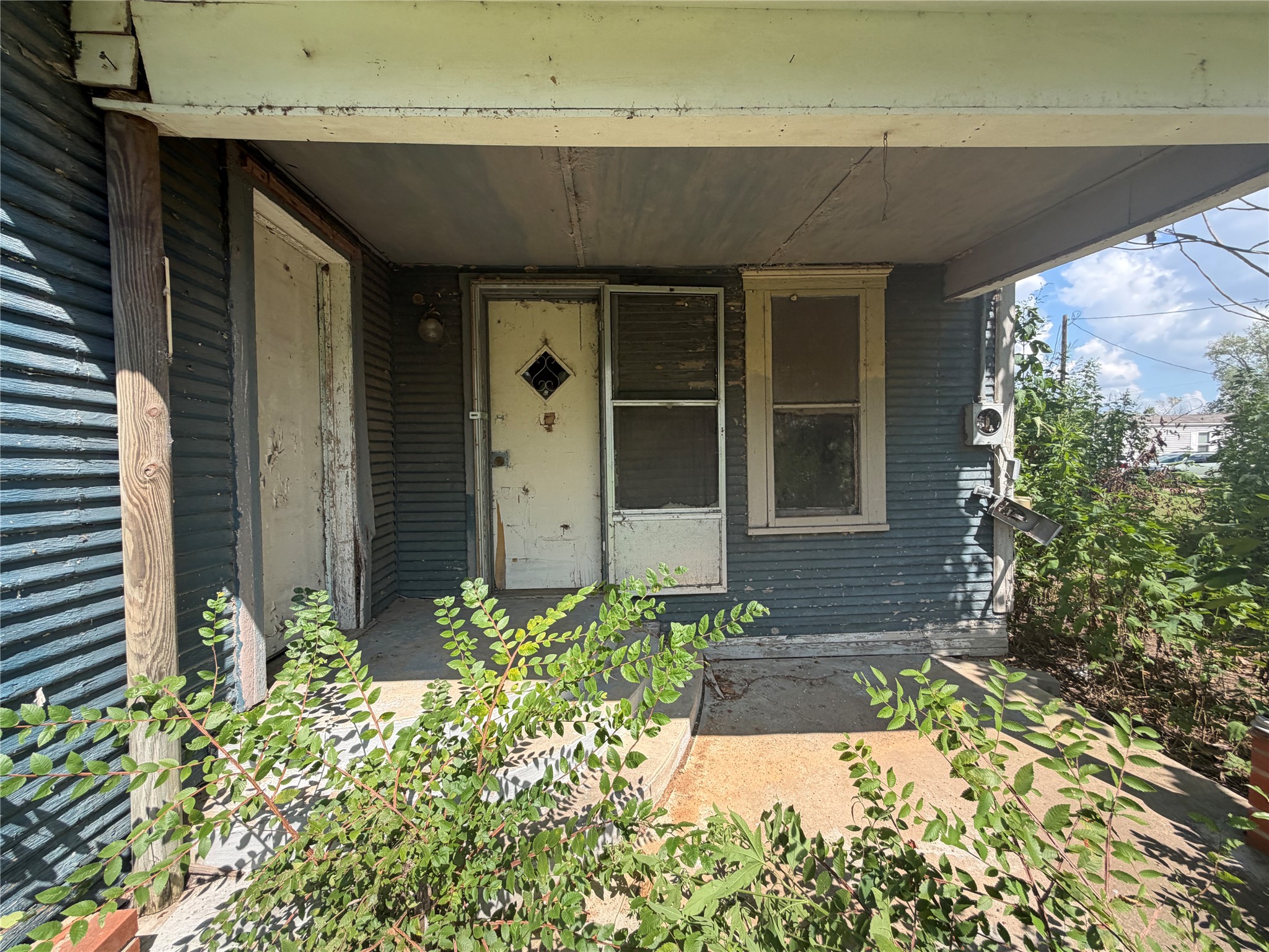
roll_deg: +1.0
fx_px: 513
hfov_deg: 102.1
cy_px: 476
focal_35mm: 14
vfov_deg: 85.7
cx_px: 634
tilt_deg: -1.4
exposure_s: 1/502
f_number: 2.2
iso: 40
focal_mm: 2.22
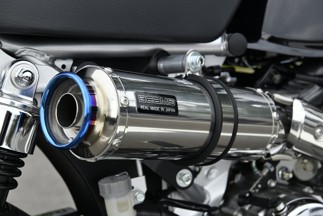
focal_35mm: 70
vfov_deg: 19.5
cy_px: 108
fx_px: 628
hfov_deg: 28.8
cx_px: 162
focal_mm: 70
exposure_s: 1/800
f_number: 10
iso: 800
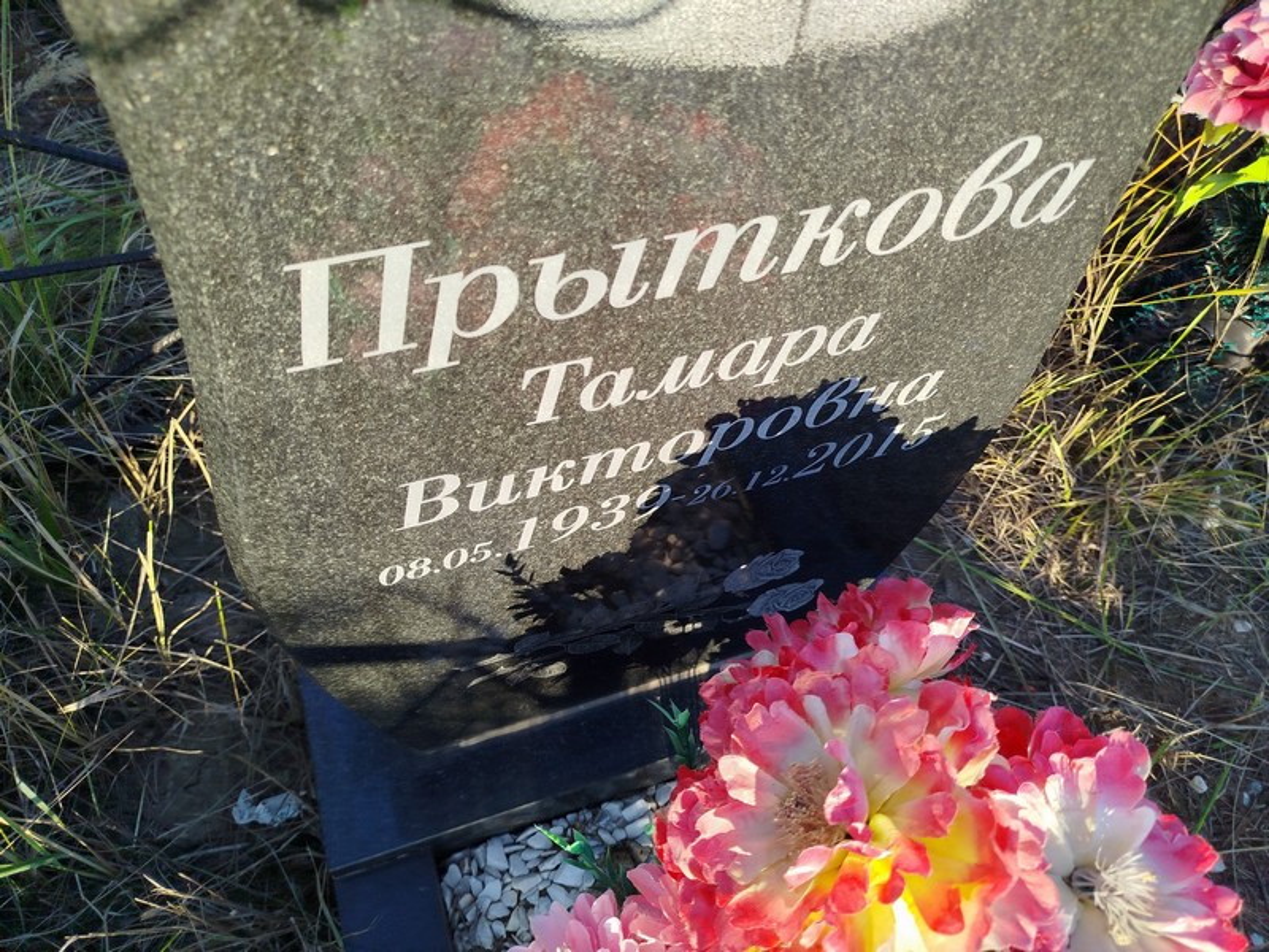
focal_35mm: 24
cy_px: 476
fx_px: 880
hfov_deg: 71.6
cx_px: 634
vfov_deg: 56.8
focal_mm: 5.31
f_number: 1.7
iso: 50
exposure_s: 1/257
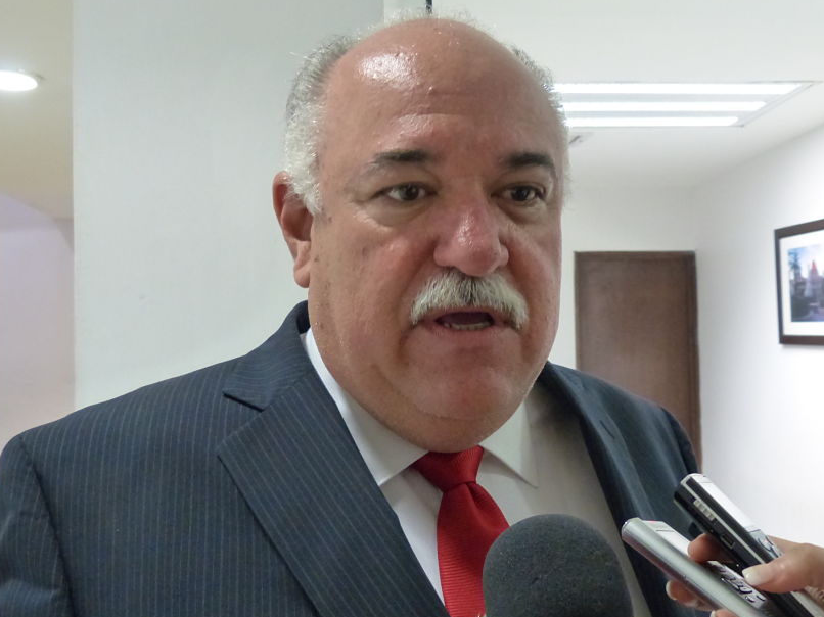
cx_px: 442
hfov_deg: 43.8
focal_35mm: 43
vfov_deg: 33.6
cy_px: 320
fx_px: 1023
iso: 800
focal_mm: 6.8
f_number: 2.8
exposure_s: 1/50
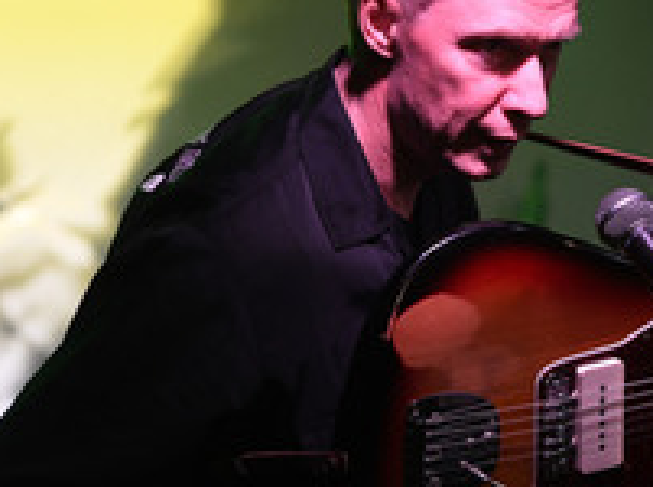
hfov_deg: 9.1
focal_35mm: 216
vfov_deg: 6.9
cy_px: 299
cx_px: 651
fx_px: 4067
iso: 2000
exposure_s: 1/200
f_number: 3.5
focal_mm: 100
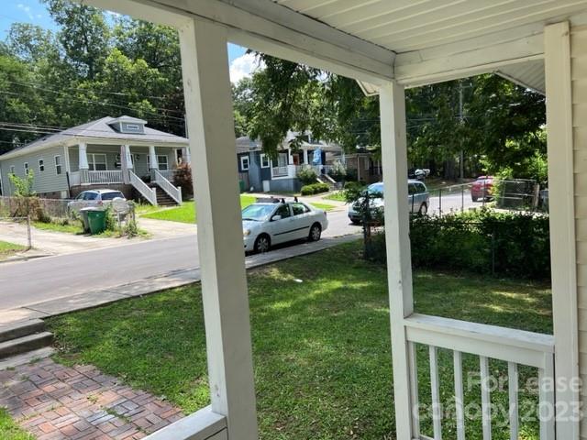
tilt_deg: -3.5
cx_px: 294
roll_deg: +3.9
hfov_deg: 67.3
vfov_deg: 53.1
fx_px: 441
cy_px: 220
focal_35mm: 26
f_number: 1.5
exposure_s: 1/1029
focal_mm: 5.7
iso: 50
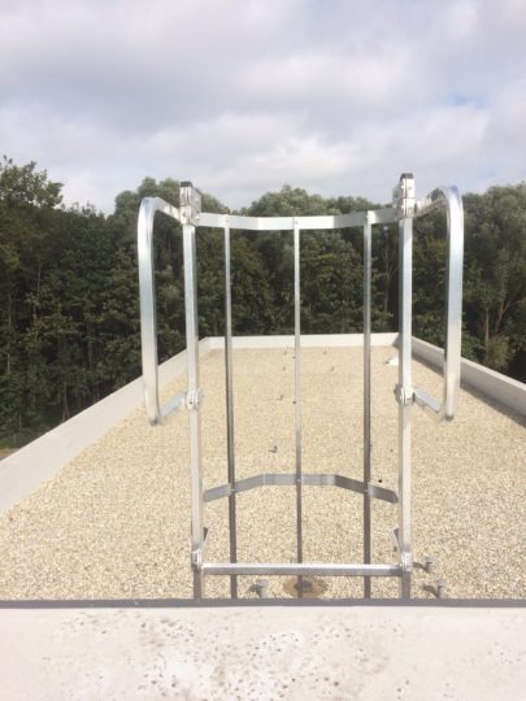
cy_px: 350
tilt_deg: -9.5
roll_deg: +1.9
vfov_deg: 61.7
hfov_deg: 48.2
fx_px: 588
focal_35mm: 29
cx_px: 263
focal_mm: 4.15
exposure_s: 1/3425
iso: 32
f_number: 2.2
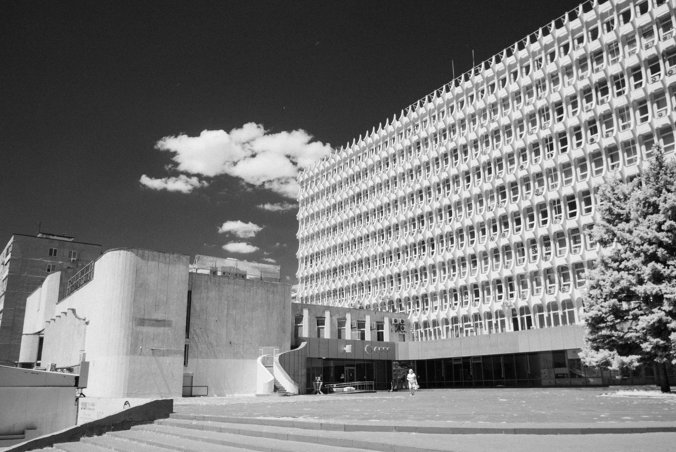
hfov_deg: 65.2
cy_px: 226
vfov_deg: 46.3
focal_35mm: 28
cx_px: 330
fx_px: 529
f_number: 6.3
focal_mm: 10
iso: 100
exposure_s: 1/200
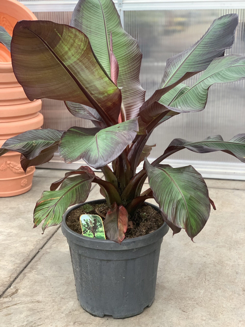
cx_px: 122
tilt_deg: -17.0
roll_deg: +0.8
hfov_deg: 28.0
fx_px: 491
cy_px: 164
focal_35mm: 52
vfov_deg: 36.8
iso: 125
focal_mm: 6
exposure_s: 1/66
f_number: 2.4
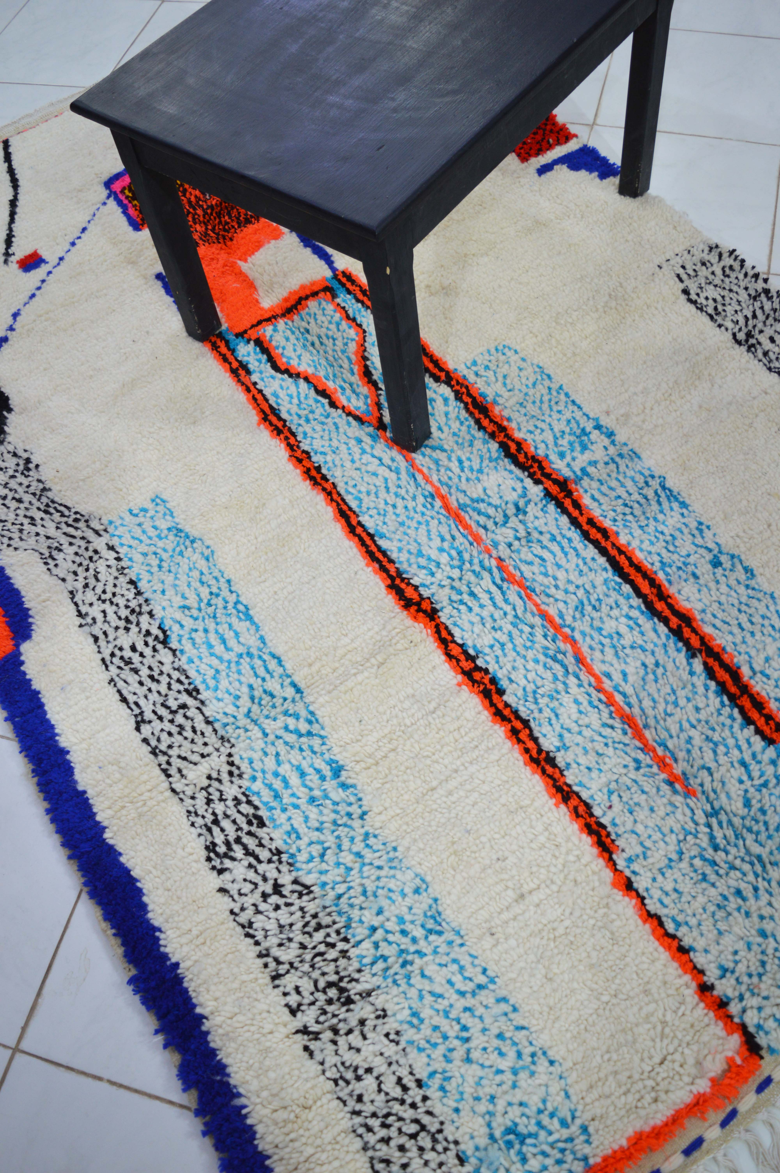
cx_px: 390
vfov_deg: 62.0
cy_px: 586
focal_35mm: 30
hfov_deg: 43.5
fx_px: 977
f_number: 3.8
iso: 400
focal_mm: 20
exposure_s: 1/40
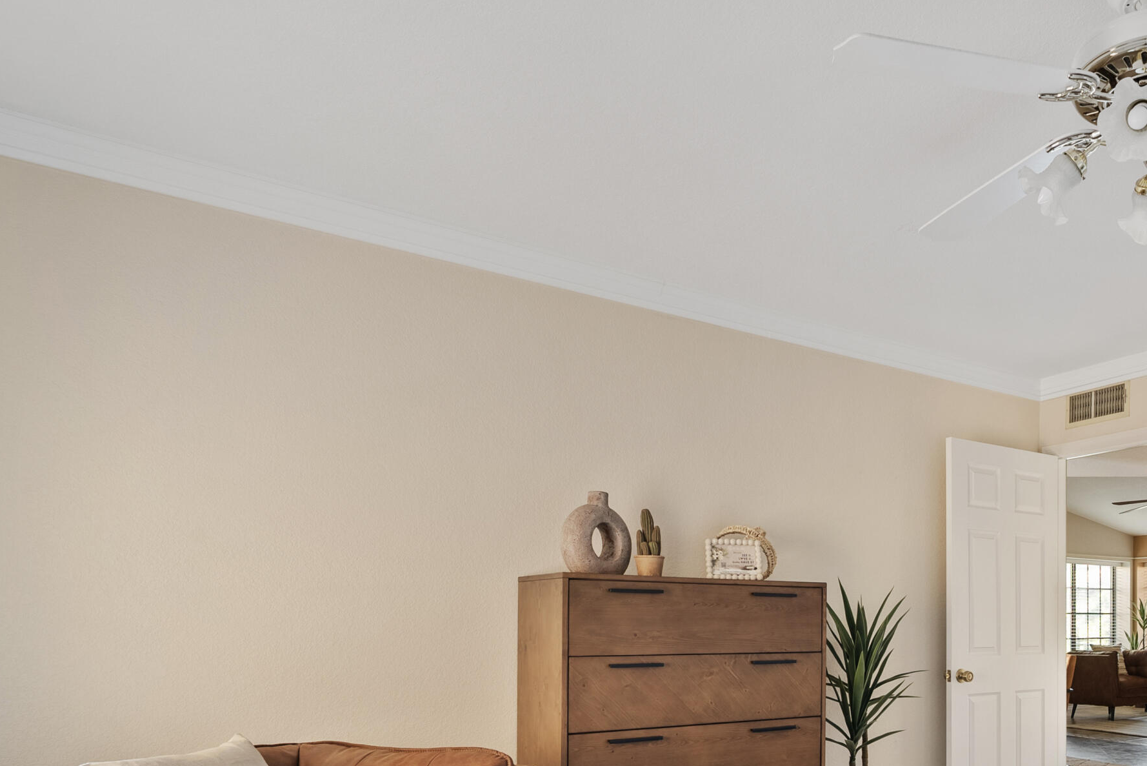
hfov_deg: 62.7
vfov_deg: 45.2
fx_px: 861
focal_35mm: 27
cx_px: 886
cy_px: 630
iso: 100
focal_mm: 16
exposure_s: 30
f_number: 8
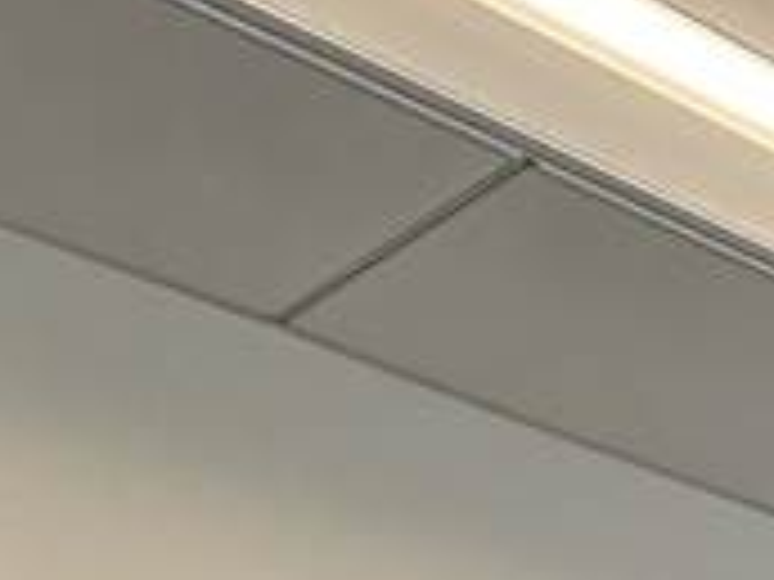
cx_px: 1714
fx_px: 2325
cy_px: 1542
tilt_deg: -1.7
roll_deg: -1.0
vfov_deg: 11.1
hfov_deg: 14.4
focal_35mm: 104
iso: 200
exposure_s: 1/120
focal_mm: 2.22
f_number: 2.2
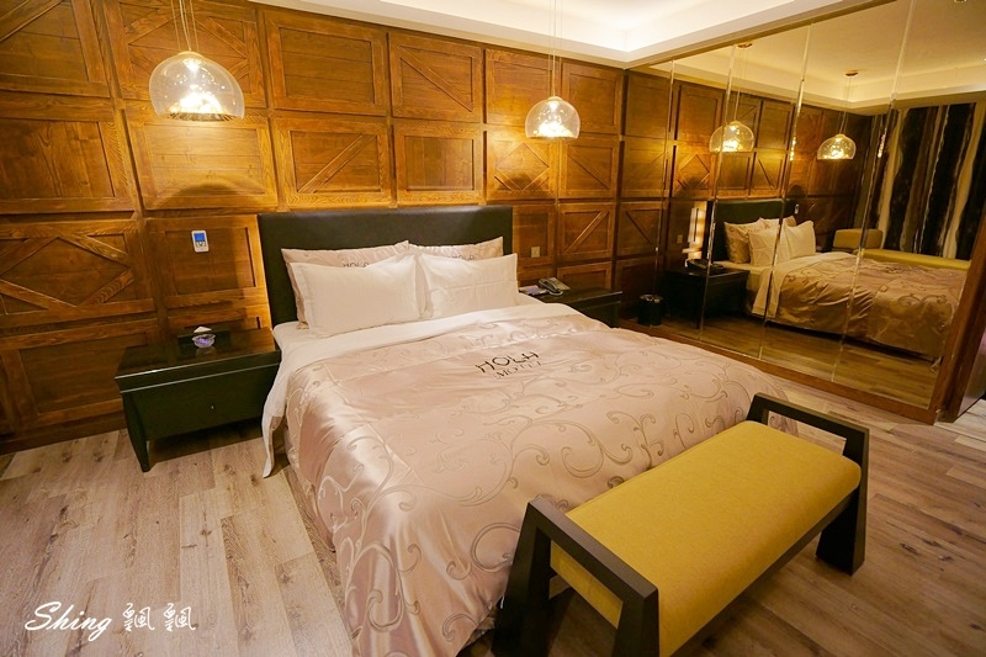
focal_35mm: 16
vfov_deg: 73.7
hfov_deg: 96.7
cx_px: 493
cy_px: 328
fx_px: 438
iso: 1250
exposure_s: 1/30
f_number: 5
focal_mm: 16
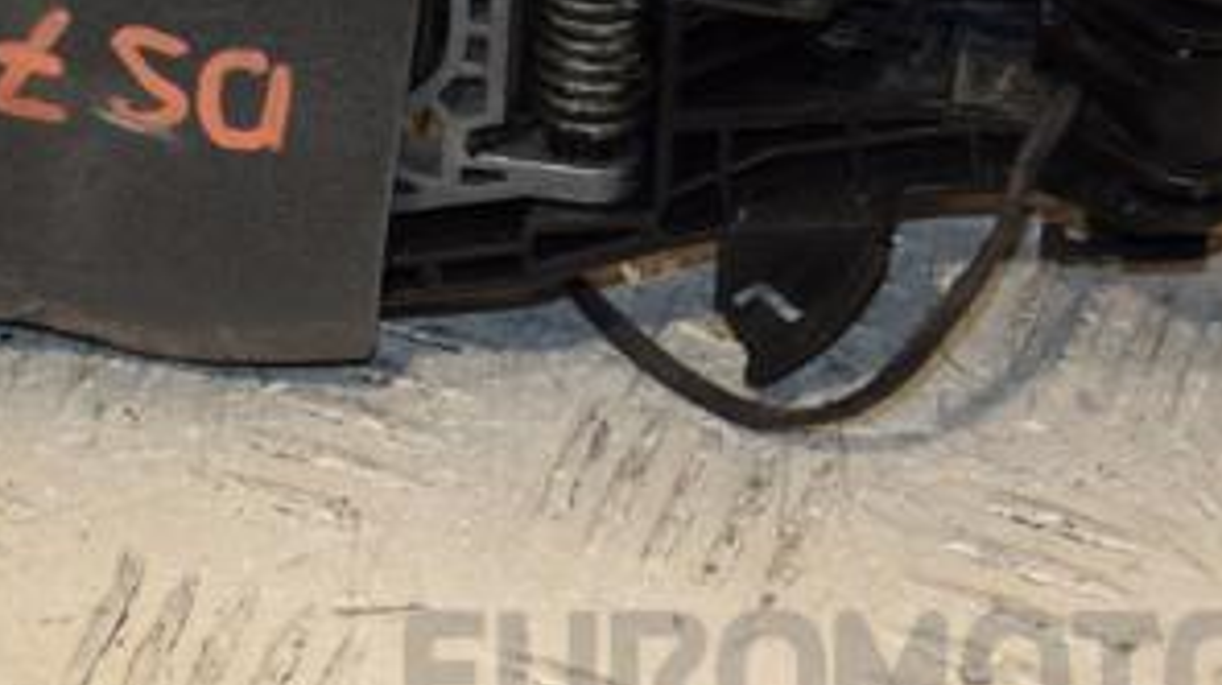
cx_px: 326
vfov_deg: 6.5
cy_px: 124
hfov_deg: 11.6
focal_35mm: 185
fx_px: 5990
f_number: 5
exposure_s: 1/200
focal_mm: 58
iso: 800
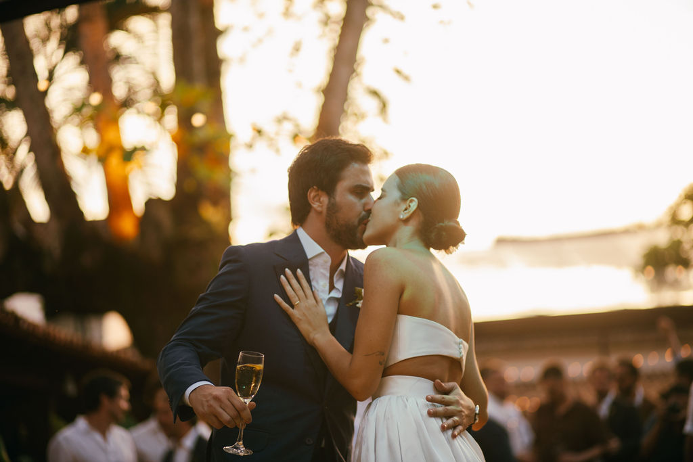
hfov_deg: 23.9
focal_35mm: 85
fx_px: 1636
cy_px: 231
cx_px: 346
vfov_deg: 16.1
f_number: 1.8
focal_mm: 85
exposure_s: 1/800
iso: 250
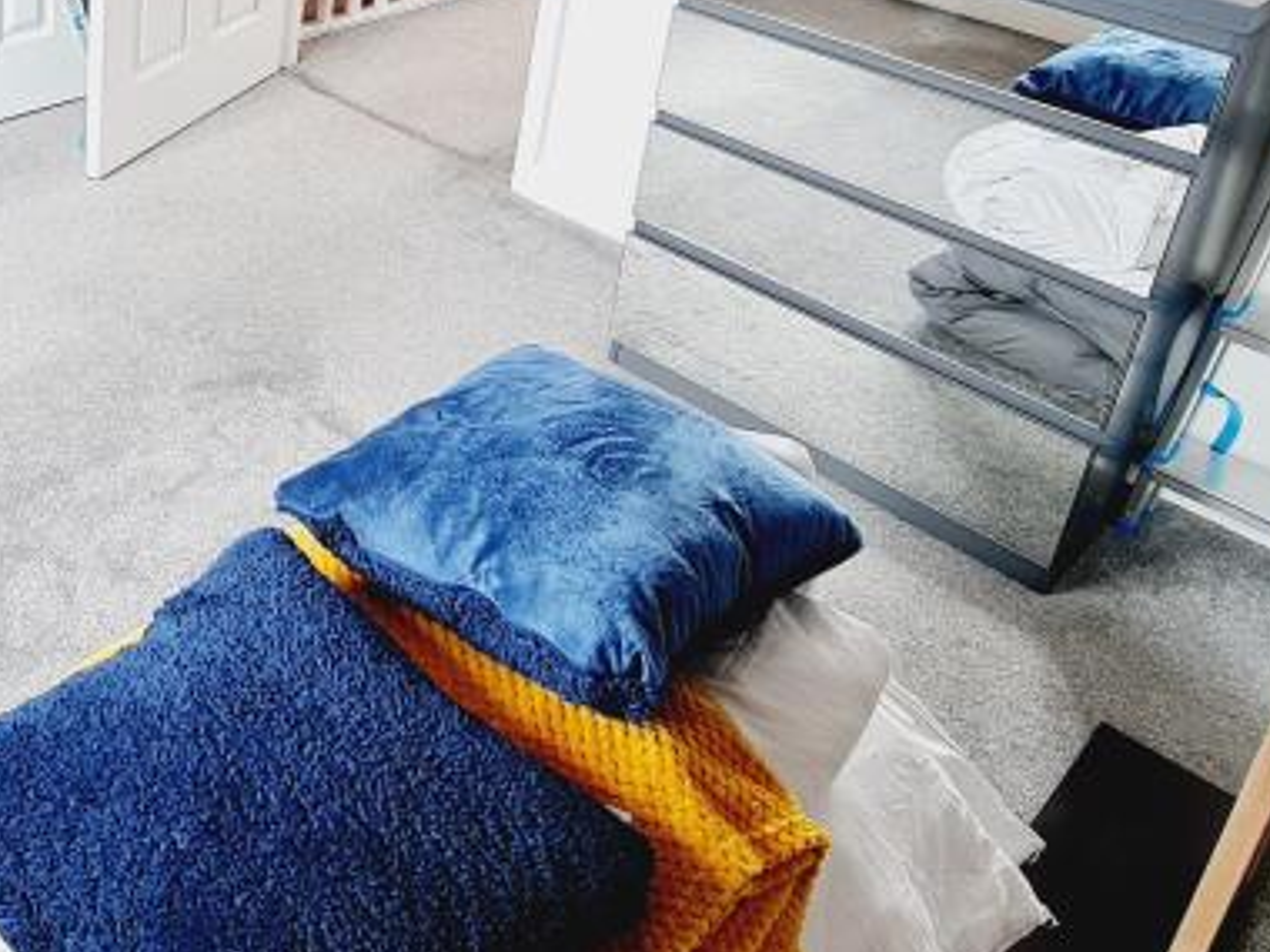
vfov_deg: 37.5
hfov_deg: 48.5
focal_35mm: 35
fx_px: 1284
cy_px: 63
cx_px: 190
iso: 125
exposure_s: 1/50
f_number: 2.2
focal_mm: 2.2
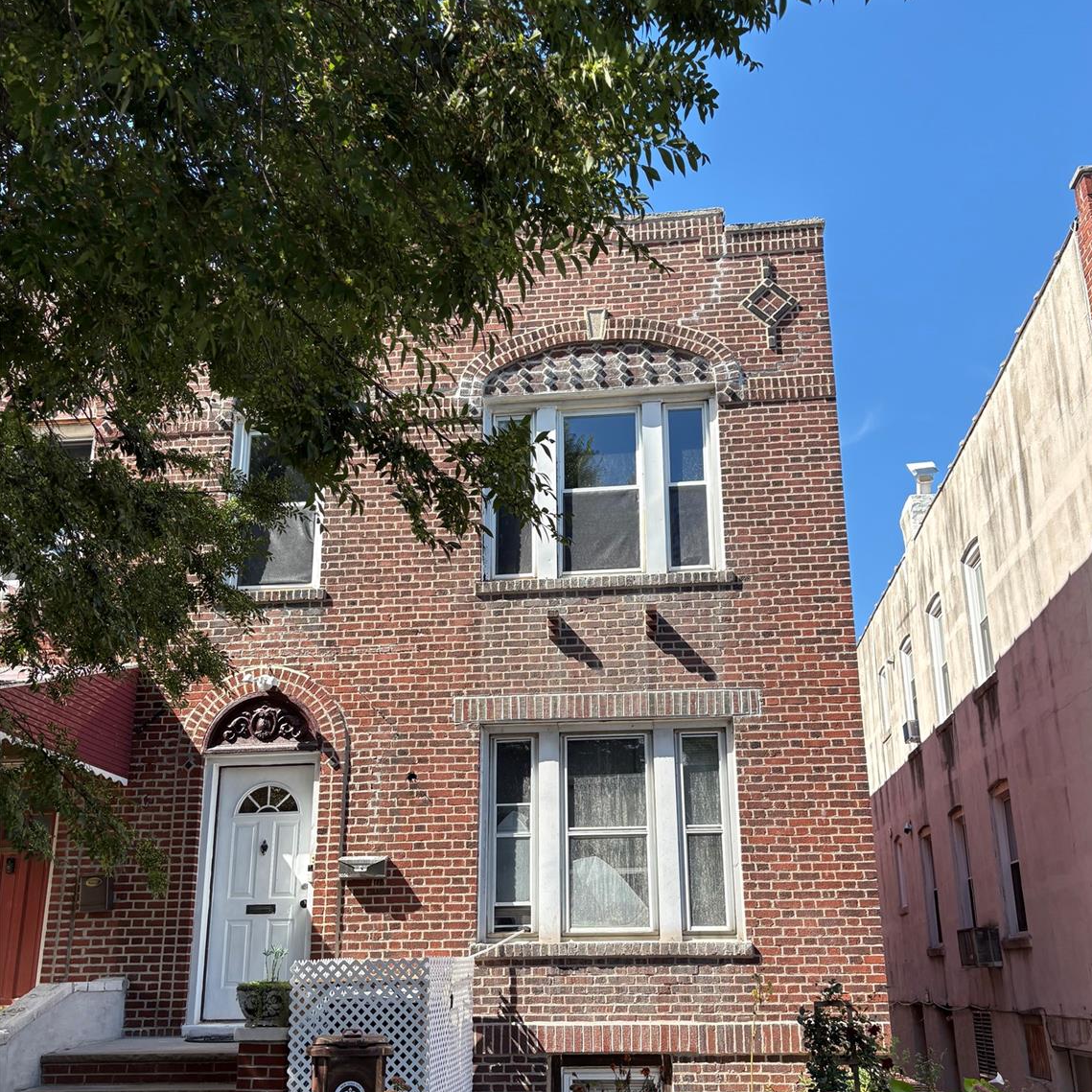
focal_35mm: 31
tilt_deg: +16.5
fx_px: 1106
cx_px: 550
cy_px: 657
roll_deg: +0.0
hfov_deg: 52.5
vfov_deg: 52.2
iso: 50
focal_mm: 5.96
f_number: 1.6
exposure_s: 1/1311
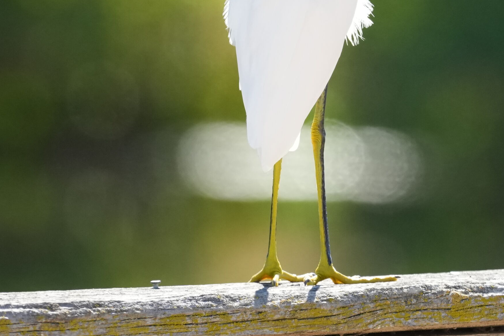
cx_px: 360
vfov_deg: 0.9
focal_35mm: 1488
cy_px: -24
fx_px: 20829
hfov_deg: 1.4
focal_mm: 400
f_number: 4.5
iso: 1000
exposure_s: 1/2000
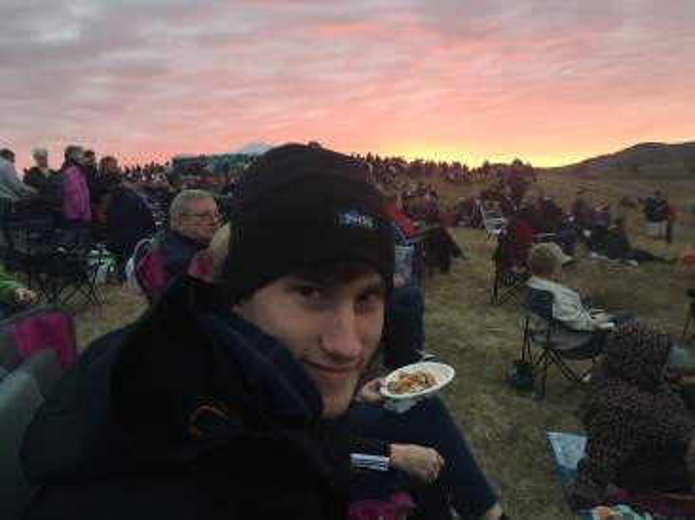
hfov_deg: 61.7
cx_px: 348
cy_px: 260
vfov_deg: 48.2
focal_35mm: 29
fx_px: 582
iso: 125
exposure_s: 1/30
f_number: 2.2
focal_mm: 4.15
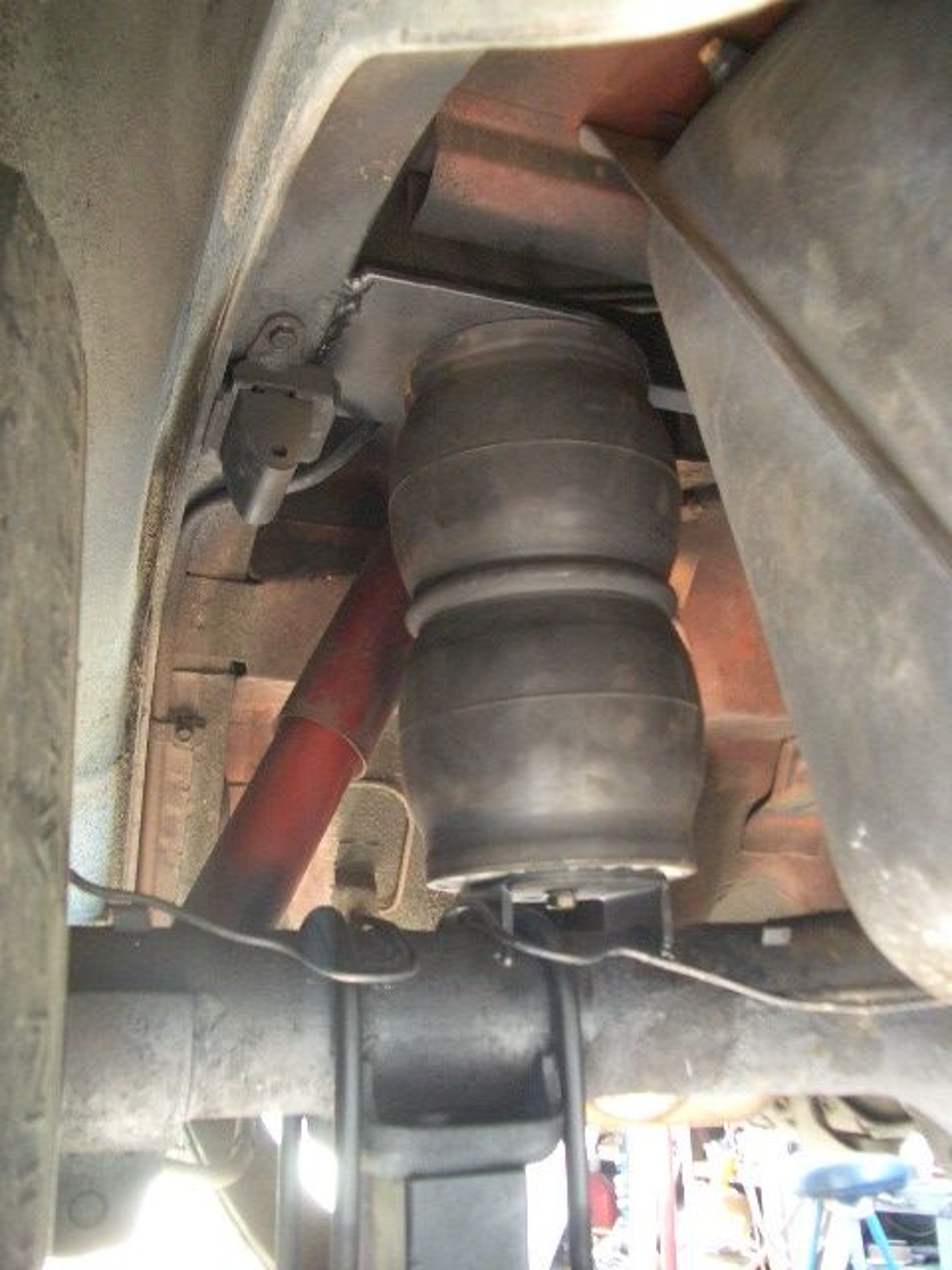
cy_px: 635
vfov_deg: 52.6
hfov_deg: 40.7
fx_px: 1283
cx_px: 476
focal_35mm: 35
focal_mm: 5.8
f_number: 2.6
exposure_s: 1/13
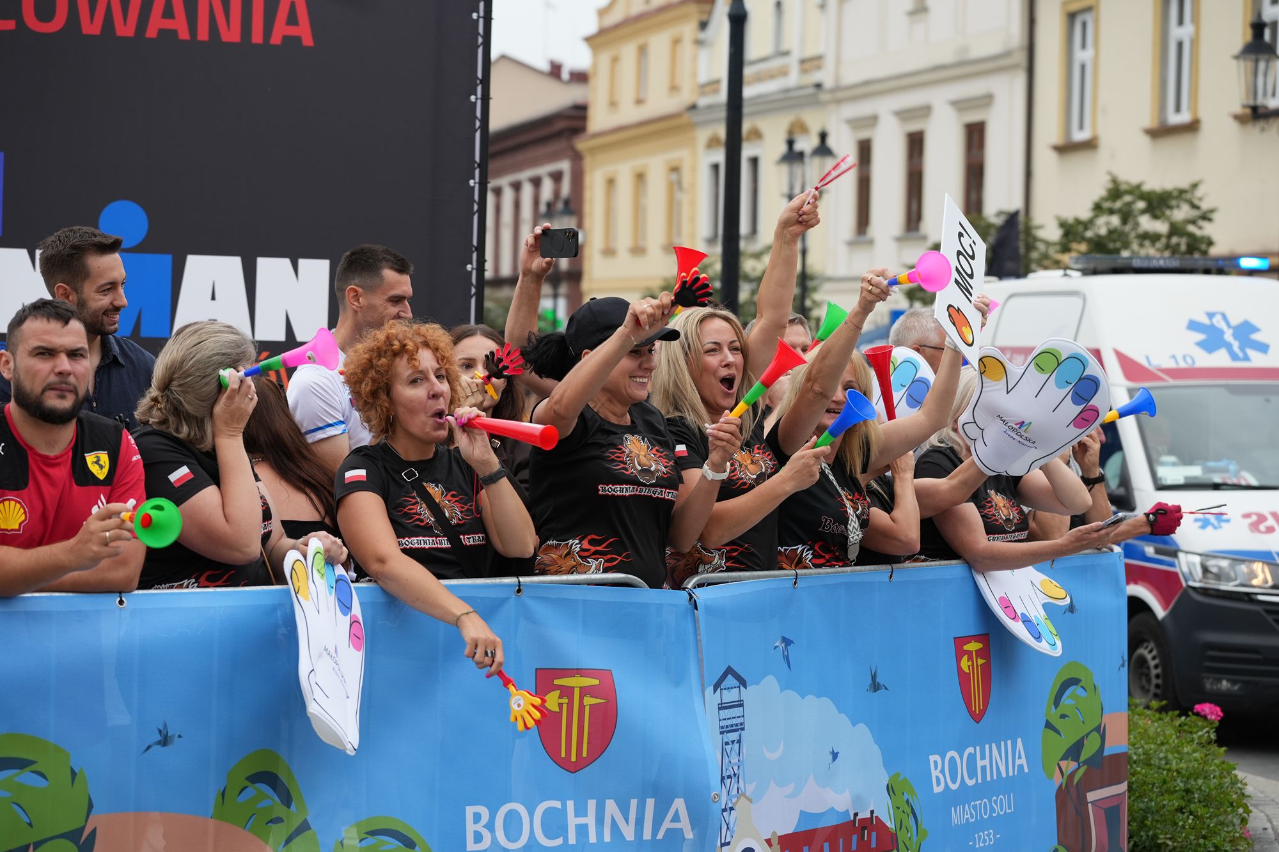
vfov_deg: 15.7
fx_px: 3090
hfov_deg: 23.4
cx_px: 640
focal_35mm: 87
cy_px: 426
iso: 400
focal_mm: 87
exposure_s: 1/1000
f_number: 4
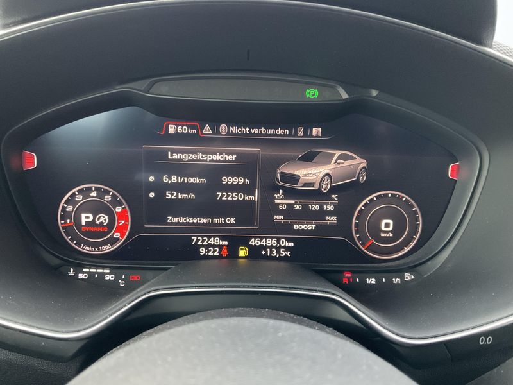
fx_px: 430
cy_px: 192
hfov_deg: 61.7
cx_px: 256
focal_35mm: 29
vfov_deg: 48.2
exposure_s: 1/40
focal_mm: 3
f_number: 1.8
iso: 320
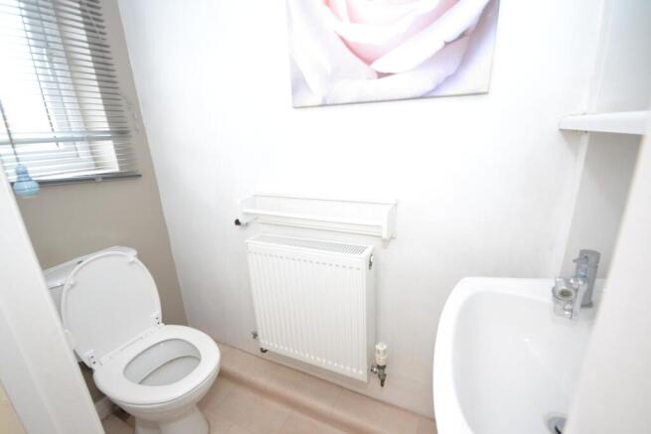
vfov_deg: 77.4
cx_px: 326
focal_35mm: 15
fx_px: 271
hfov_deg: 100.4
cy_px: 217
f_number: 4
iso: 1250
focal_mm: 10
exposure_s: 1/60
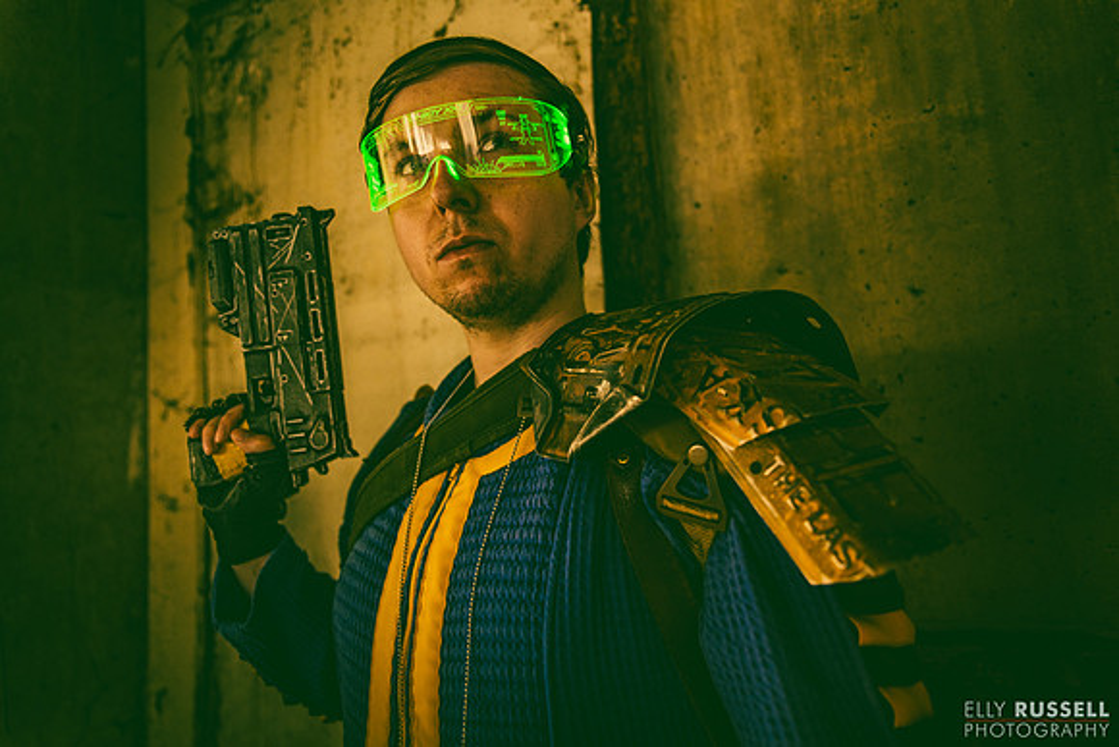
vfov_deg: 53.2
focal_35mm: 24
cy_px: 374
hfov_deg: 73.7
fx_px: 746
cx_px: 560
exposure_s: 1/200
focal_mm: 24
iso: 800
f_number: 2.8
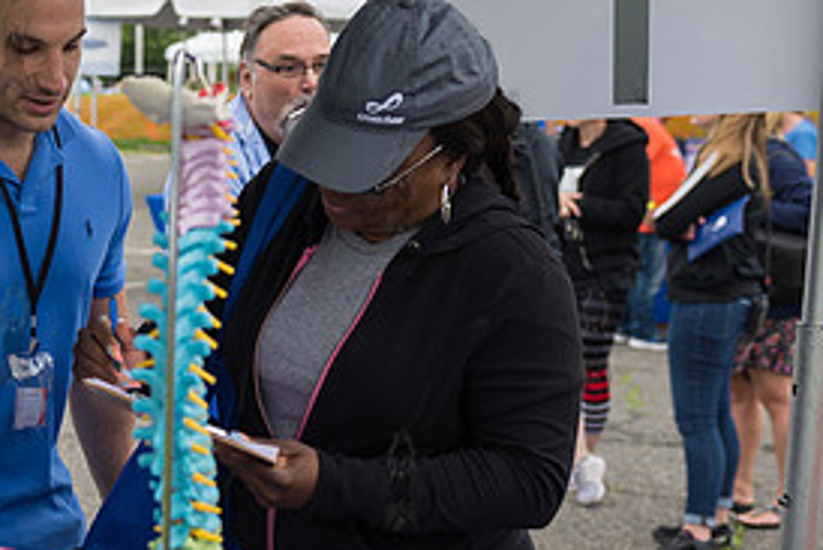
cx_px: 12
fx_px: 2036
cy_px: 332
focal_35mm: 89
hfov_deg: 22.1
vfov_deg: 15.4
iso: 200
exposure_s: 1/800
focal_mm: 42
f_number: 3.5
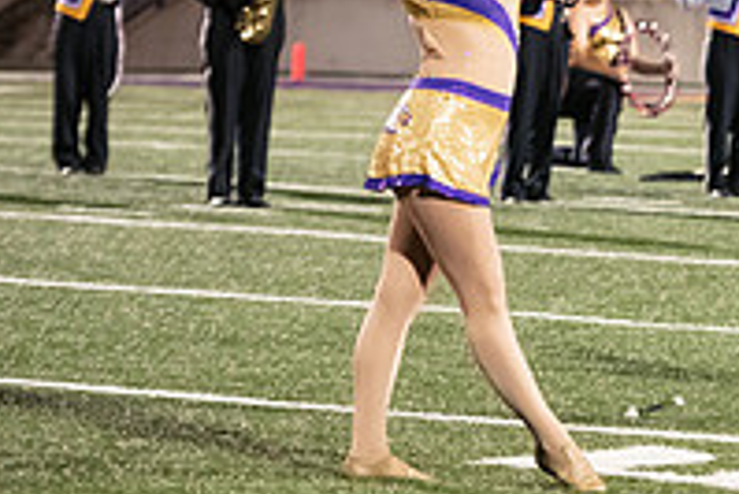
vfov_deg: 4.1
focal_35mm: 338
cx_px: 962
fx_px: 6943
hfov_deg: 6.0
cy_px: -2
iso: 5000
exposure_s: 1/500
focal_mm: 116
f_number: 3.2
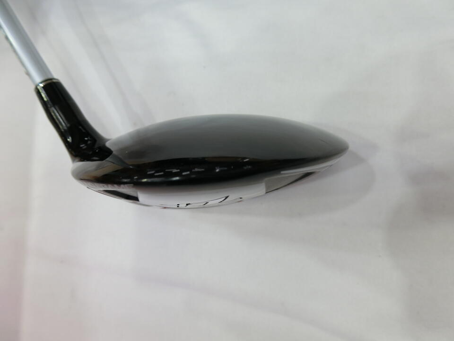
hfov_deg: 69.4
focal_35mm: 25
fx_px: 328
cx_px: 227
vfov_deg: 54.9
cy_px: 170
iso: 125
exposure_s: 1/125
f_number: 2.8
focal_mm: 5.4
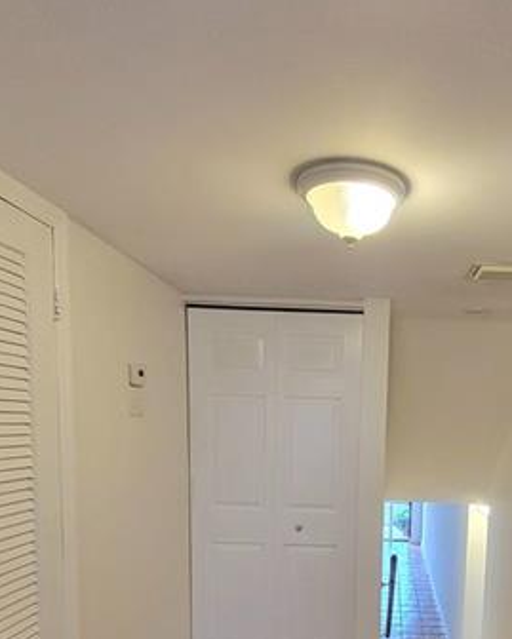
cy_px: 498
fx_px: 549
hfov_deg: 47.9
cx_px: 390
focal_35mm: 29
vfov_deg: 56.6
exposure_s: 1/60.2
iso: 320
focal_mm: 1.74
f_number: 2.2
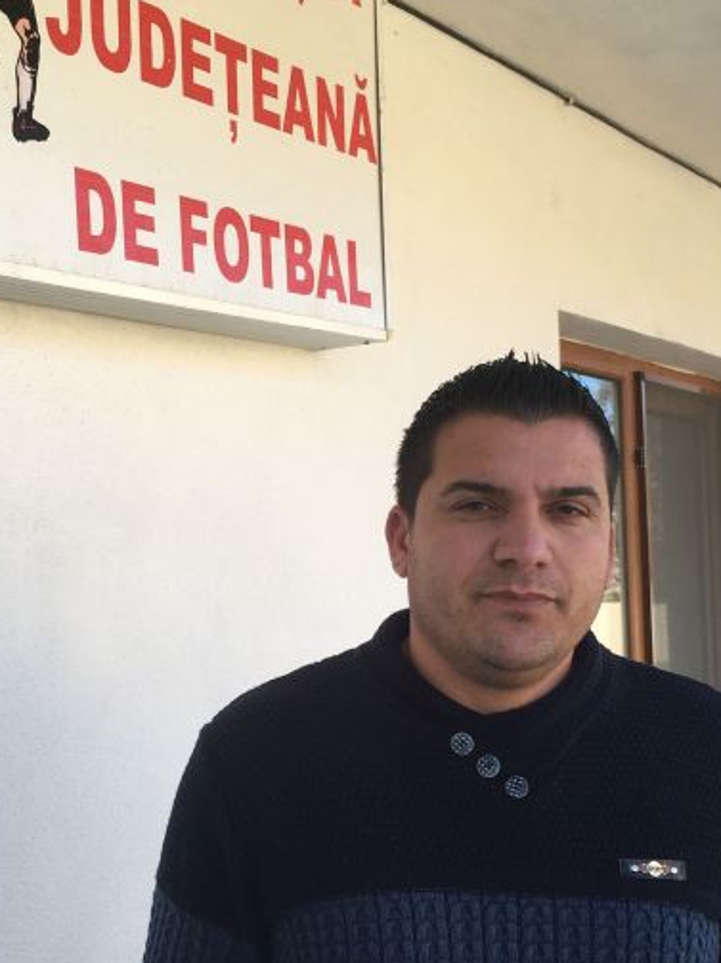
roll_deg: +3.5
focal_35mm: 50
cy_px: 610
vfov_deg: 37.9
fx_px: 1389
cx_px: 319
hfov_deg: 29.1
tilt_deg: -1.6
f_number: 2.2
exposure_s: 1/275
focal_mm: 4.15
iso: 25
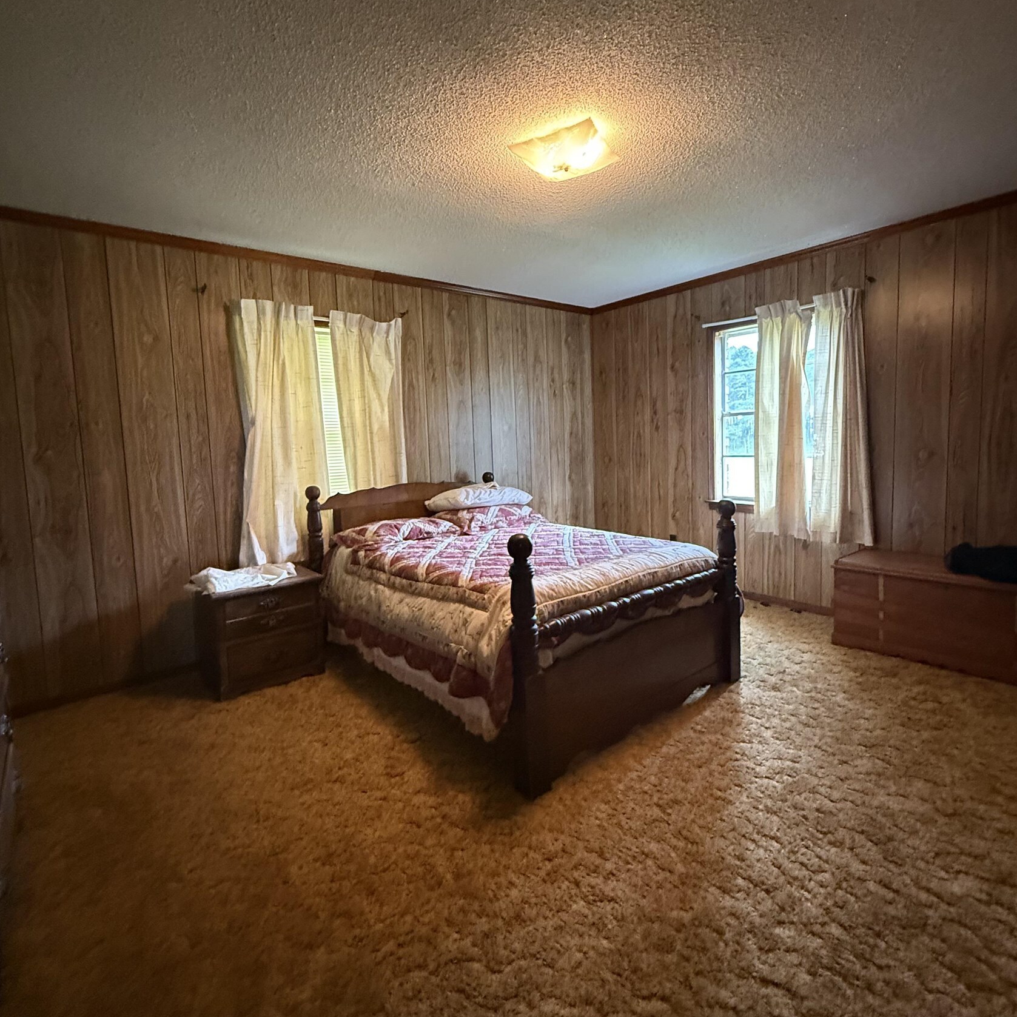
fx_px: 565
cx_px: 514
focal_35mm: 17
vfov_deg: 83.9
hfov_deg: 84.0
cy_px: 489
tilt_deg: -5.1
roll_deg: +1.7
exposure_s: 1/60
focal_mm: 2.22
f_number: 2.2
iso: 800
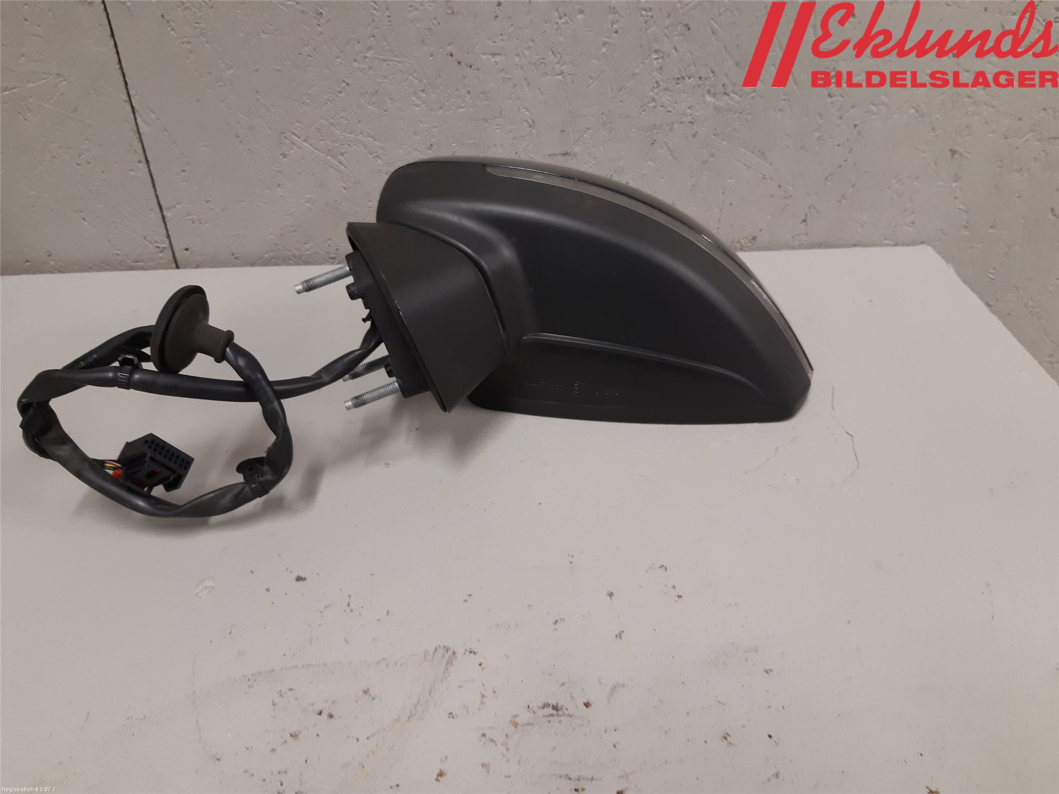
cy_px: 397
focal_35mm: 26
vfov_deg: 53.1
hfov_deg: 67.3
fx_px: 795
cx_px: 530
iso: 125
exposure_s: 1/50
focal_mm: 3.93
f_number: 1.7
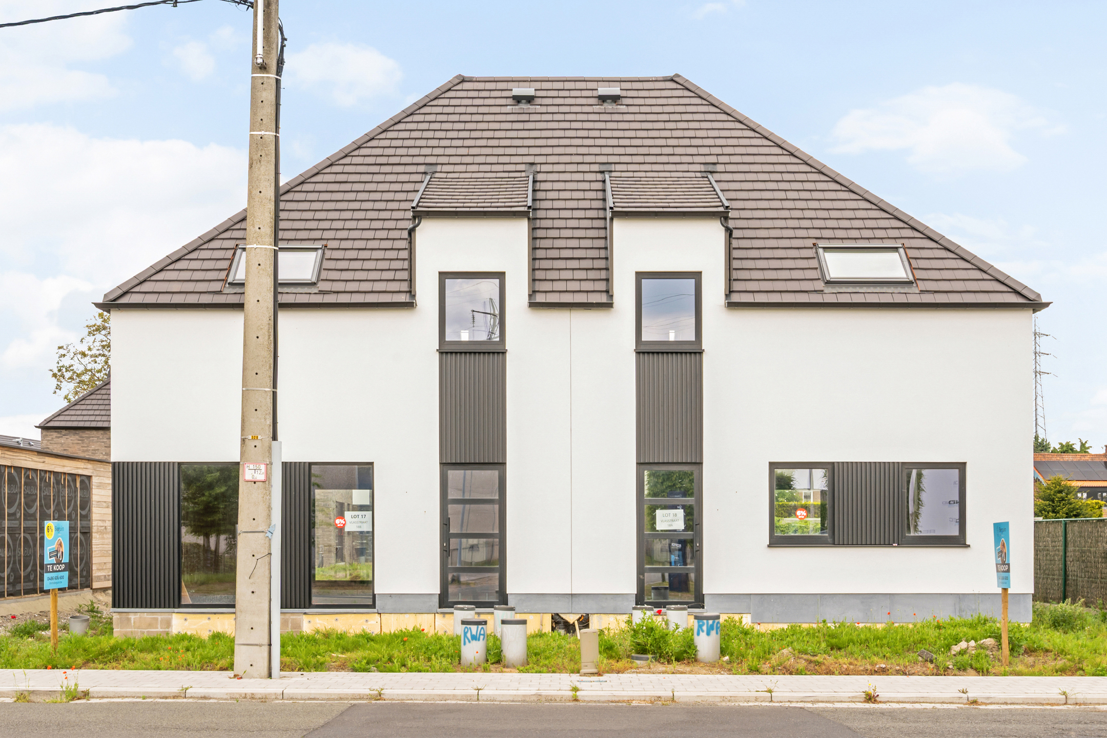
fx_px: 922
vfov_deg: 43.6
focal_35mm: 30
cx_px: 554
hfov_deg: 61.9
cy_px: 369
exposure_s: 1/60
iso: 250
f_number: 11
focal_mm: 30
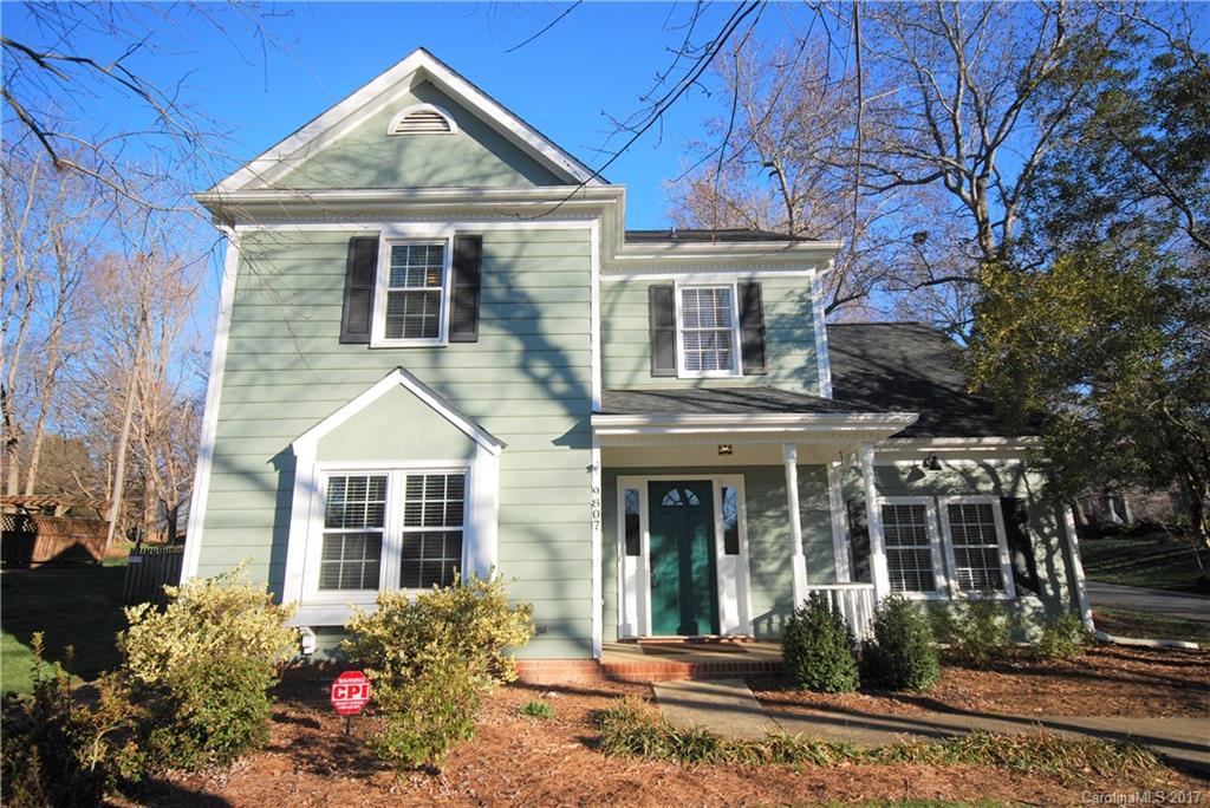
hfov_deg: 85.4
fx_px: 656
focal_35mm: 20
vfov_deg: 63.3
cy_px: 404
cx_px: 605
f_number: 7.1
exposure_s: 1/200
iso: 100
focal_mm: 13
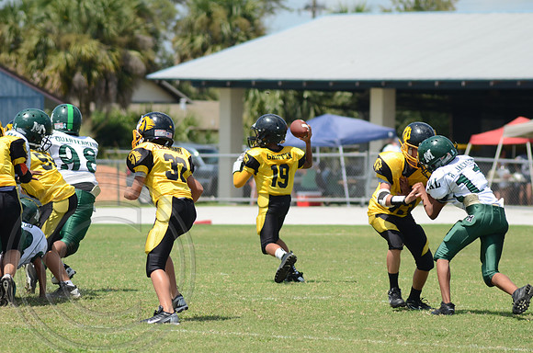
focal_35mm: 300
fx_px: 4432
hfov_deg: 6.9
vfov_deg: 4.6
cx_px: 266
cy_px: 176
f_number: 6.3
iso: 200
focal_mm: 200
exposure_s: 1/800
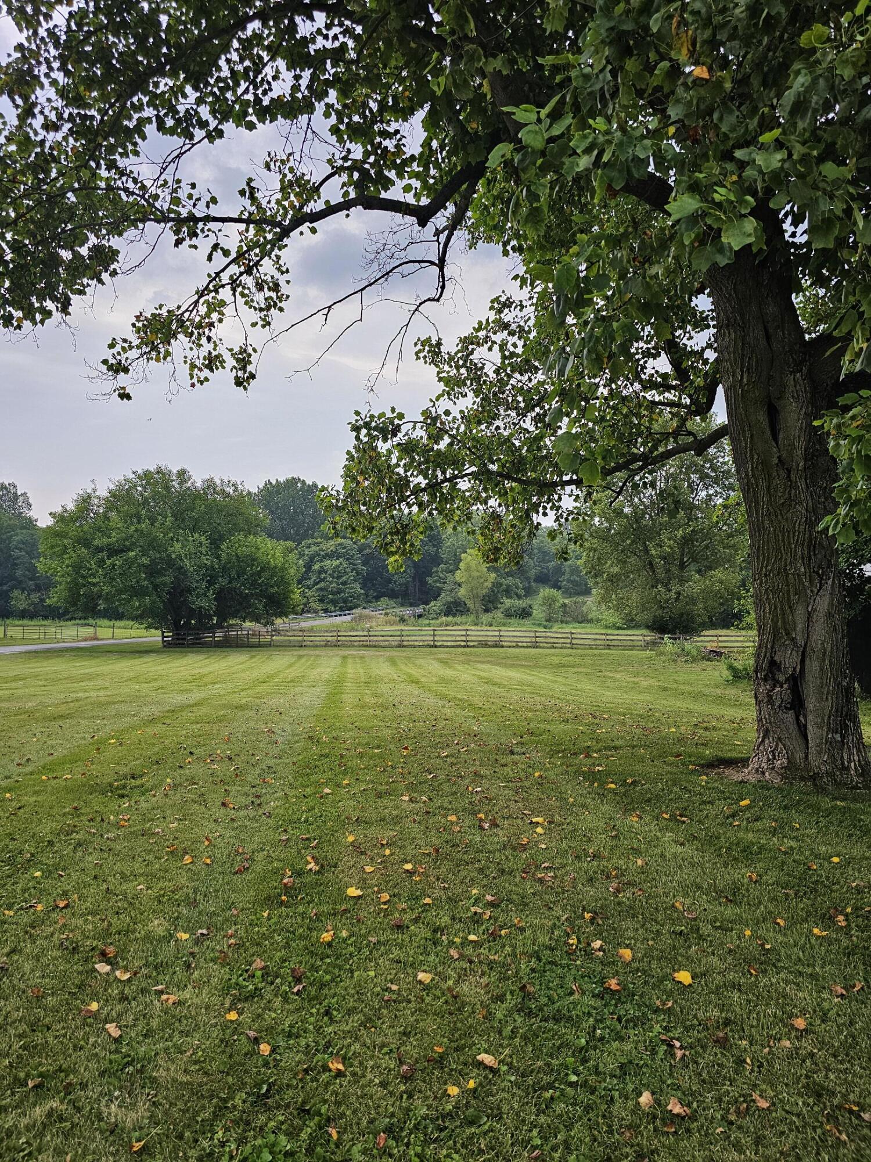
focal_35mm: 23
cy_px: 581
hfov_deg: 58.9
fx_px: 772
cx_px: 436
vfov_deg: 73.9
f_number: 1.7
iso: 125
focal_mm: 6.3
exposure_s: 1/180
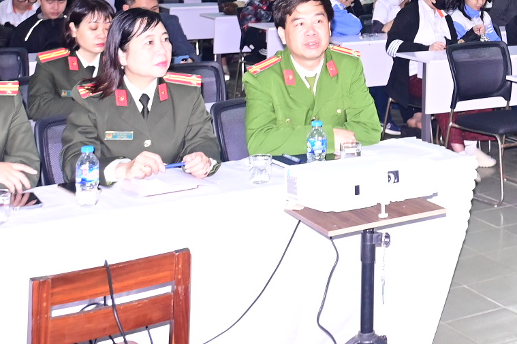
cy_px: -90
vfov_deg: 18.3
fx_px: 1005
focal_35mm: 70
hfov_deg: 27.2
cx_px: 520
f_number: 3.5
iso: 1000
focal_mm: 18
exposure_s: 1/200
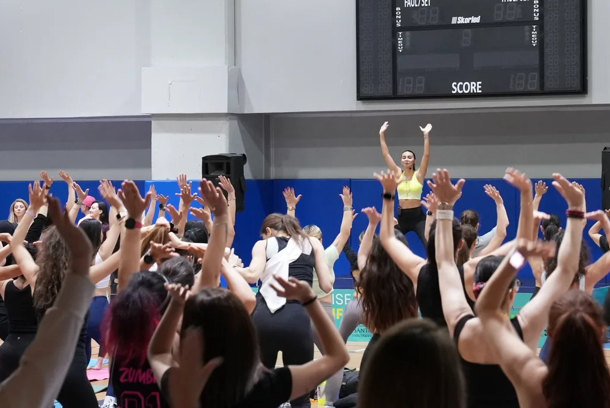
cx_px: 360
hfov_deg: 18.9
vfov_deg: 12.7
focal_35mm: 108
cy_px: 143
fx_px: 1831
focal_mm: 70
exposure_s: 1/100
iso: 8000
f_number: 6.3
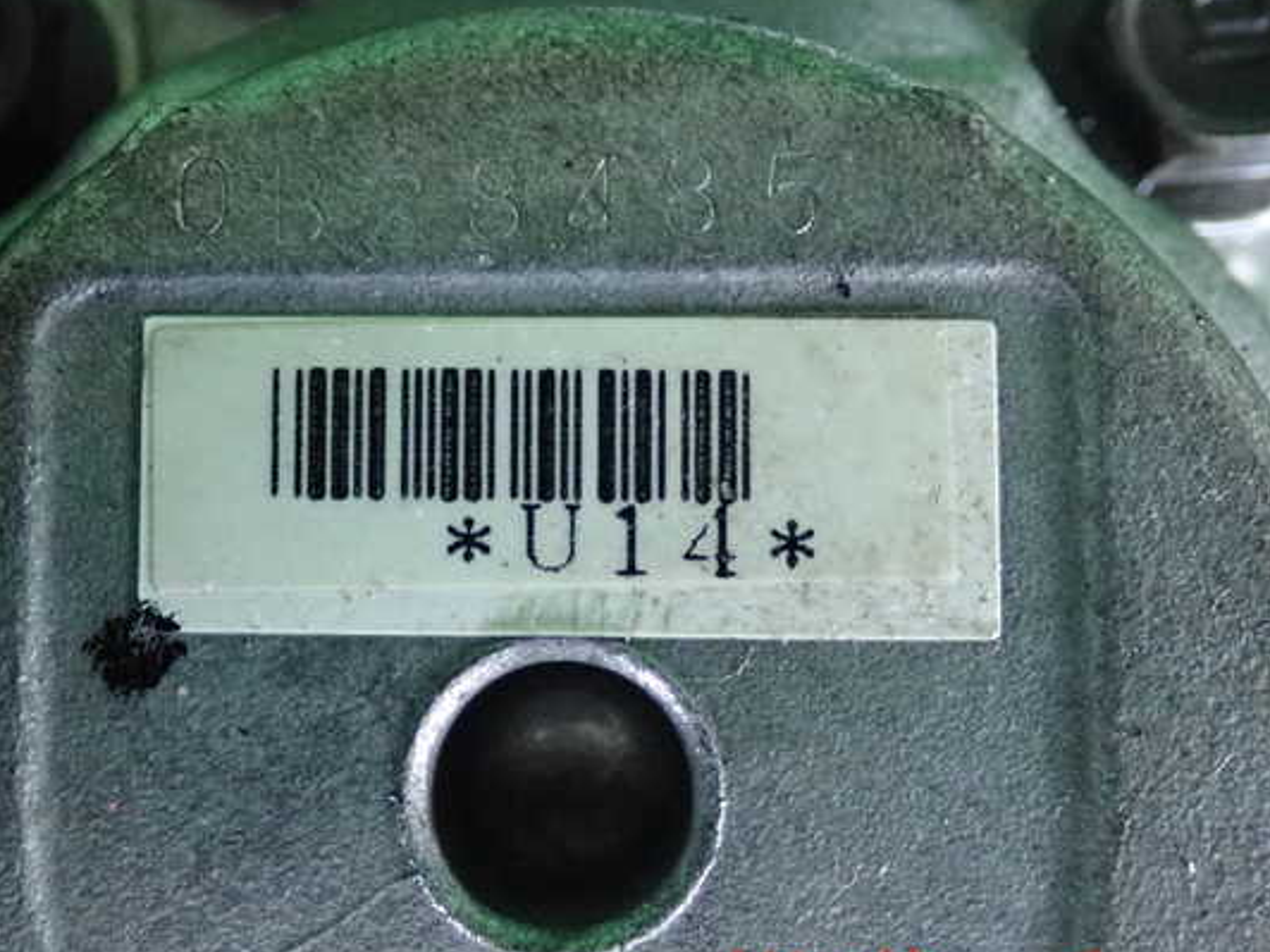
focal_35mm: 53
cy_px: 468
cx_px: 556
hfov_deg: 36.1
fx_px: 1944
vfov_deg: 27.5
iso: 2500
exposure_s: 1/125
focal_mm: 8.4
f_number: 3.1
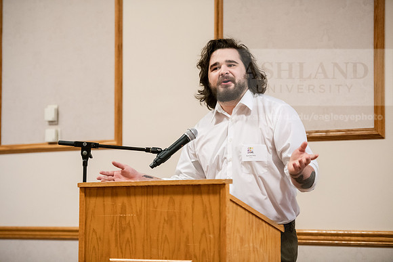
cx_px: 196
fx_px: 1223
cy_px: 131
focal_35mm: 112
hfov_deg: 18.3
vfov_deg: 12.2
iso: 4000
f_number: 2.8
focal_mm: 112
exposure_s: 1/200
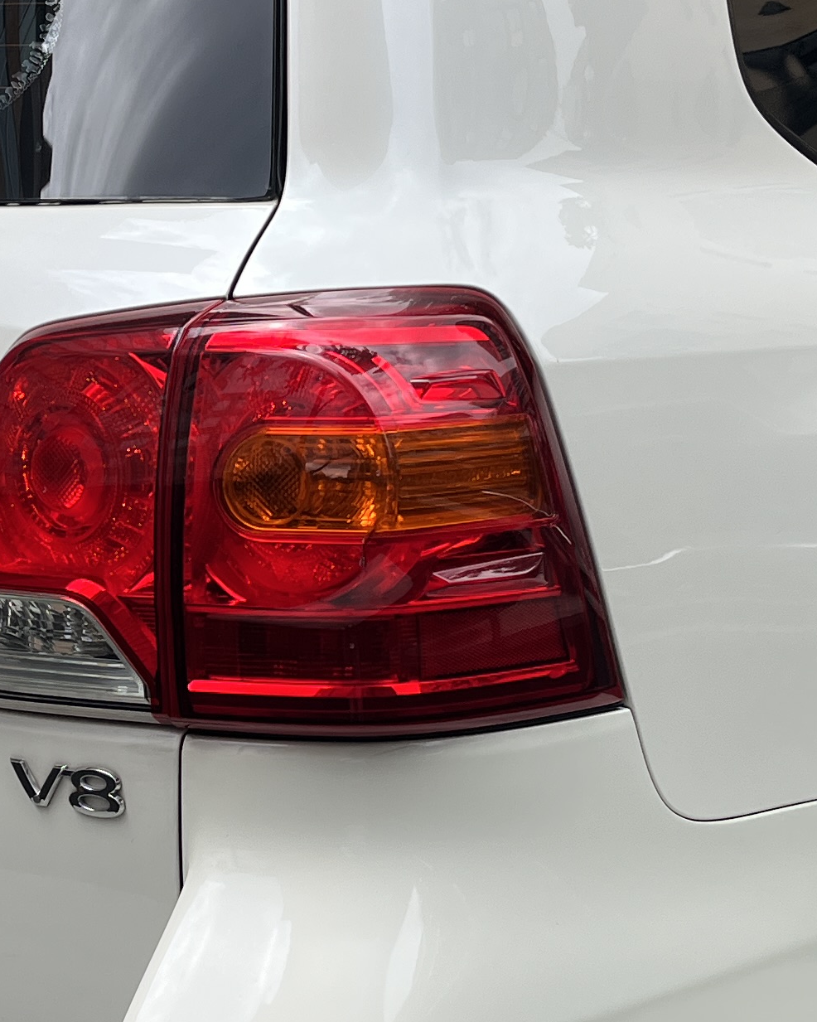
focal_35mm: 83
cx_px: 244
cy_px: 569
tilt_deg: -11.9
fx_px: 2509
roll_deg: +1.5
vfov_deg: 23.0
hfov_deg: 18.4
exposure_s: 1/2062
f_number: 1.6
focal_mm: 5.1
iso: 50
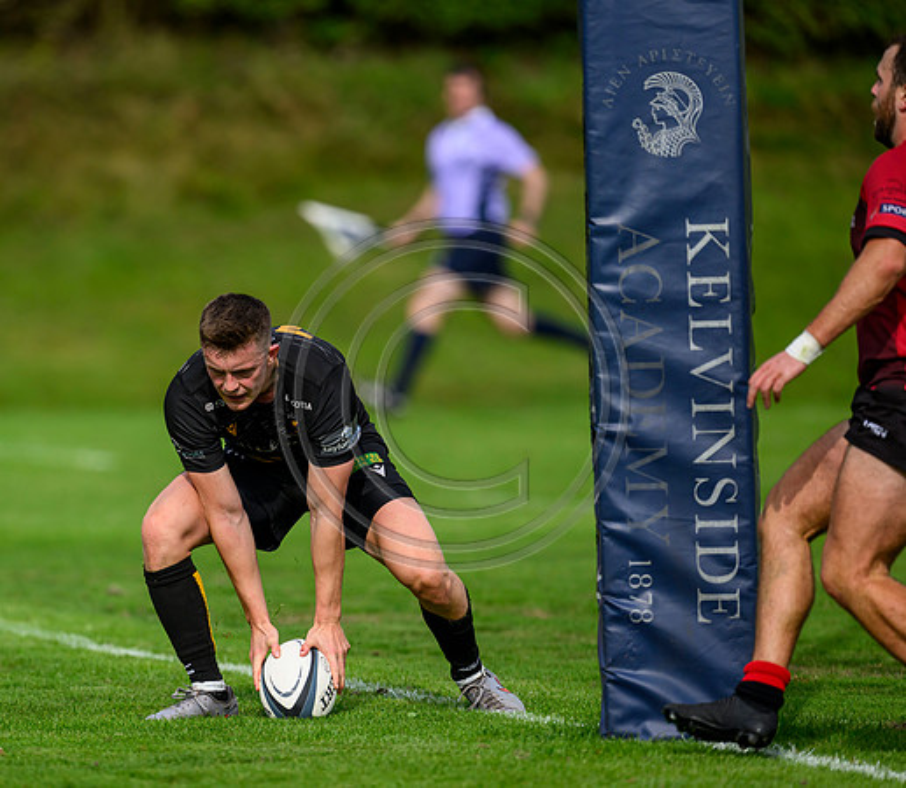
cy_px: 412
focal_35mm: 501
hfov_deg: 3.7
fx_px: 13895
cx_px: 286
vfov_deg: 3.3
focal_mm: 400
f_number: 3.2
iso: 500
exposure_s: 1/8000
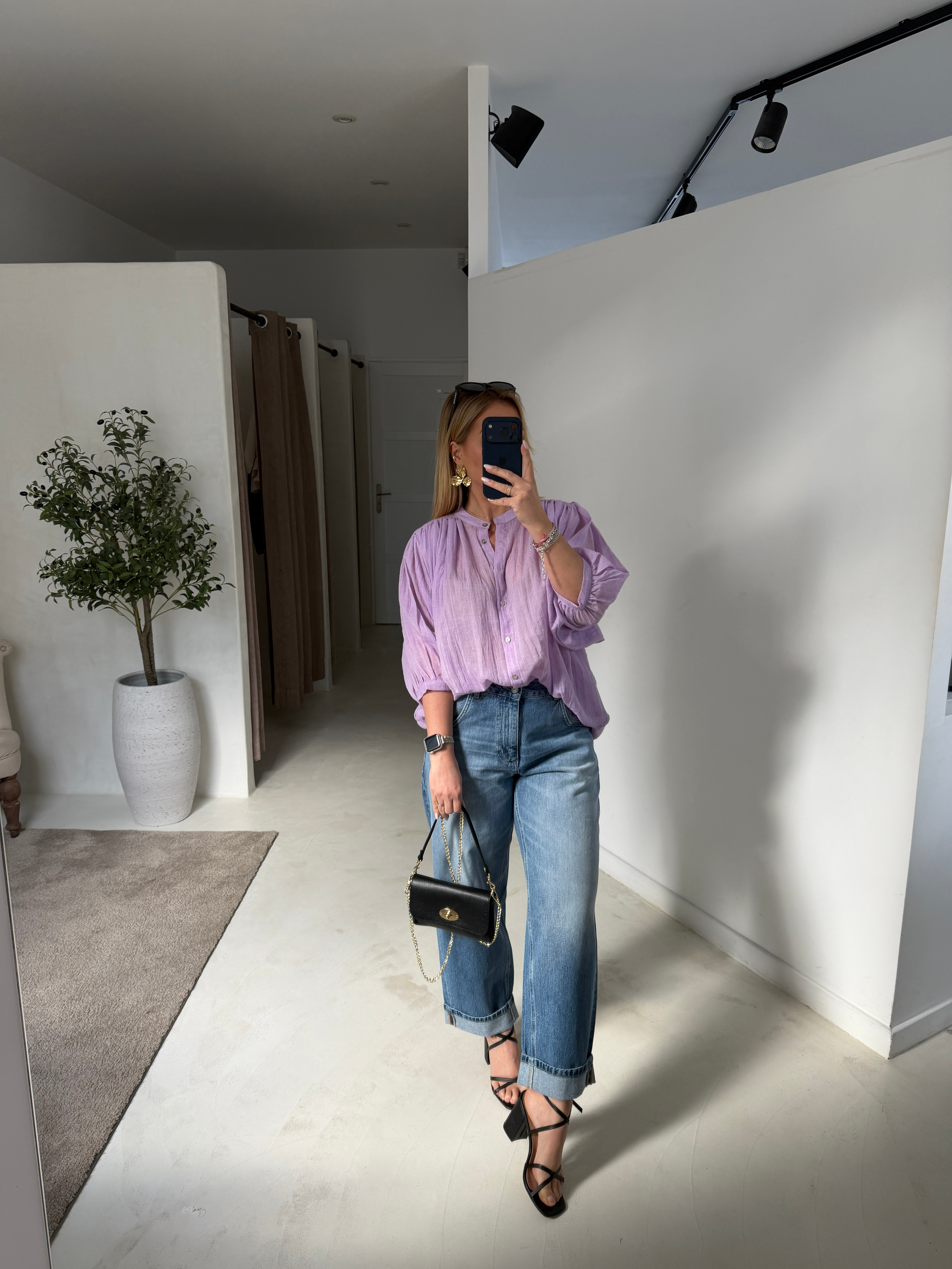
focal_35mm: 24
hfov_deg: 56.8
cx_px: 476
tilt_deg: -11.9
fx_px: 880
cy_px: 634
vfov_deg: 71.6
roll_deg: -0.3
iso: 100
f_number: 1.78
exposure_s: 1/121
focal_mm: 6.76
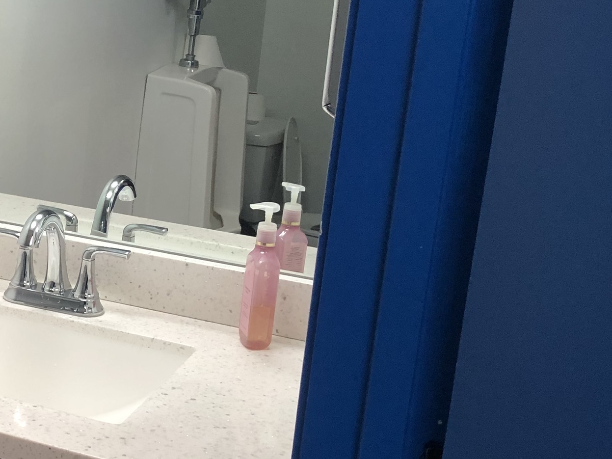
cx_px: 27
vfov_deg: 21.3
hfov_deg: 26.9
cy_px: 208
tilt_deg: -13.8
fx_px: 1220
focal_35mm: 69
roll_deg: -3.1
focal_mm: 4
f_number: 1.8
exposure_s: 1/20
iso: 40
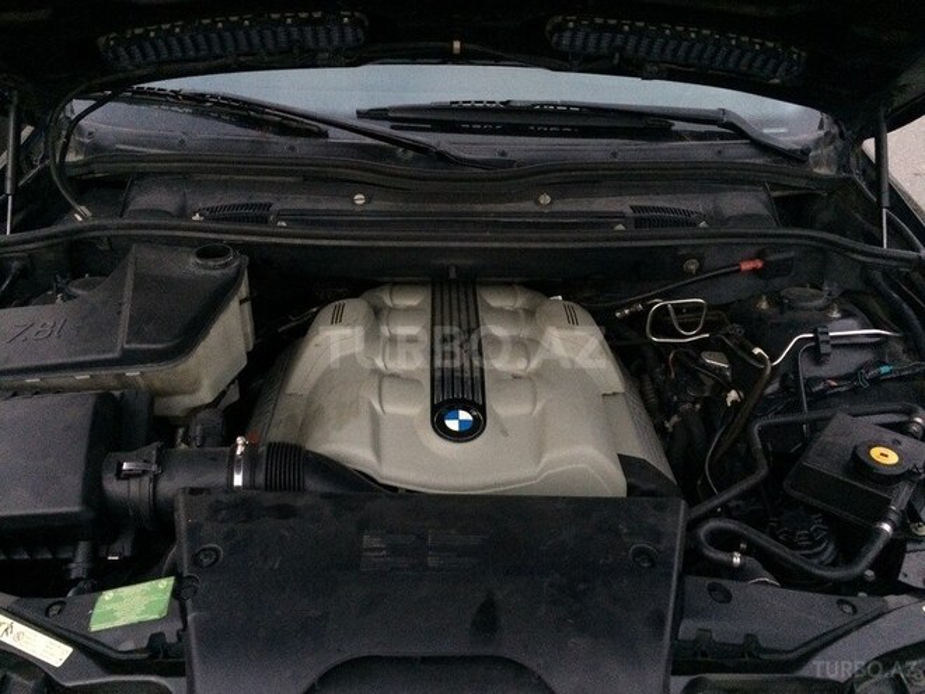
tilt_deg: -32.5
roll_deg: +0.9
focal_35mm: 29
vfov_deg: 48.2
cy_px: 347
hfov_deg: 61.7
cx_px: 462
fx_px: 775
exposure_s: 1/17
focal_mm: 4.15
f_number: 2.2
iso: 400
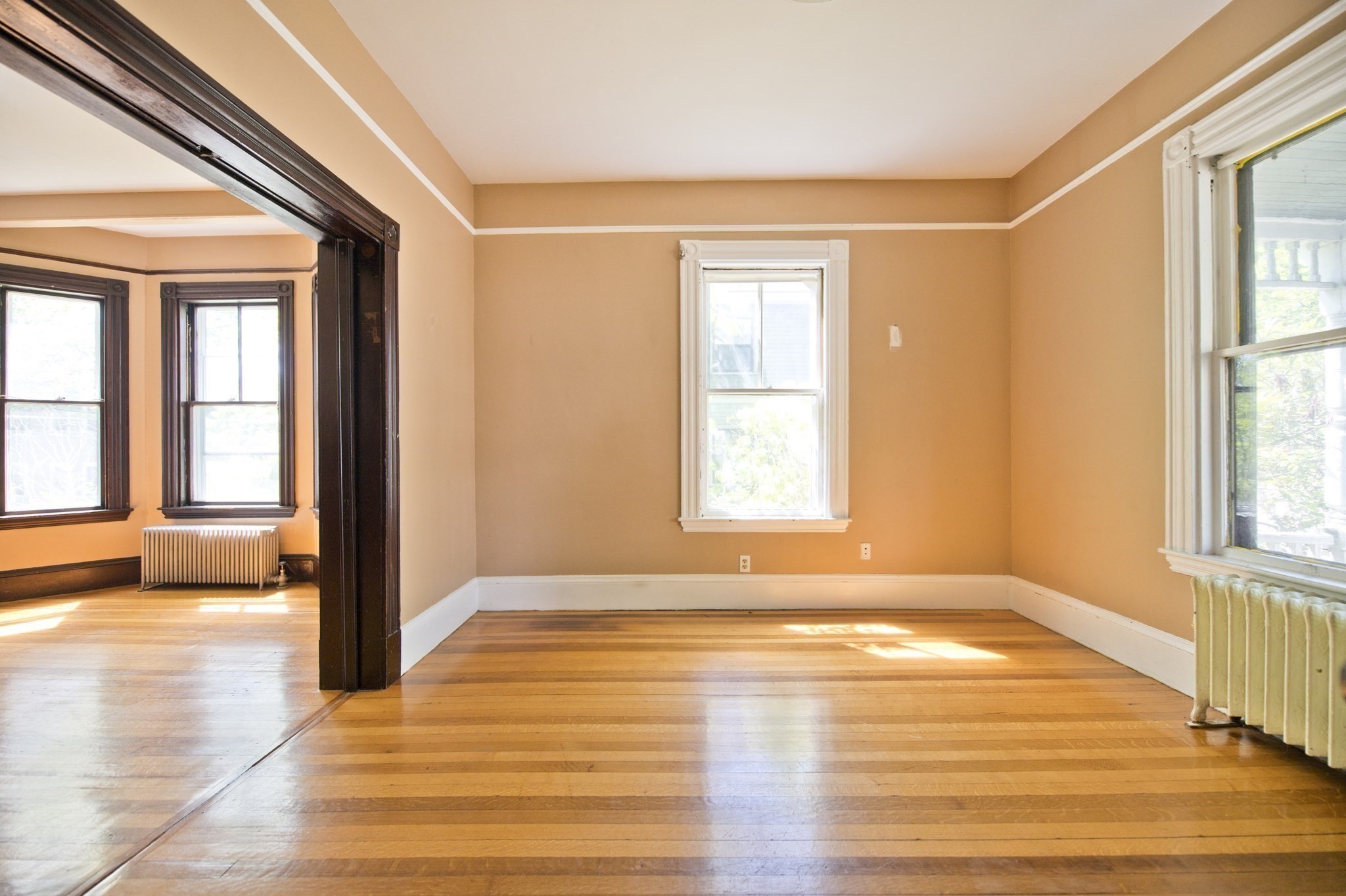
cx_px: 673
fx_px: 523
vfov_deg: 81.1
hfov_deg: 104.3
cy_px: 448
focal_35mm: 14
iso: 400
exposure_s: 1/250
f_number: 3.5
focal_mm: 14
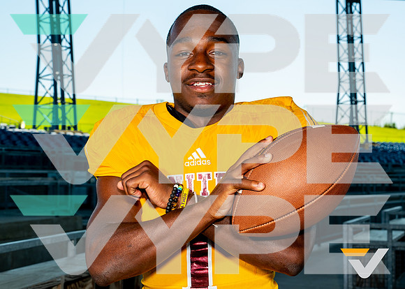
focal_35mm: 69
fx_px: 795
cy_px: 158
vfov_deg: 20.6
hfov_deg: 28.6
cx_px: 201
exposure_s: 1/125
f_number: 9
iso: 125
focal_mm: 53
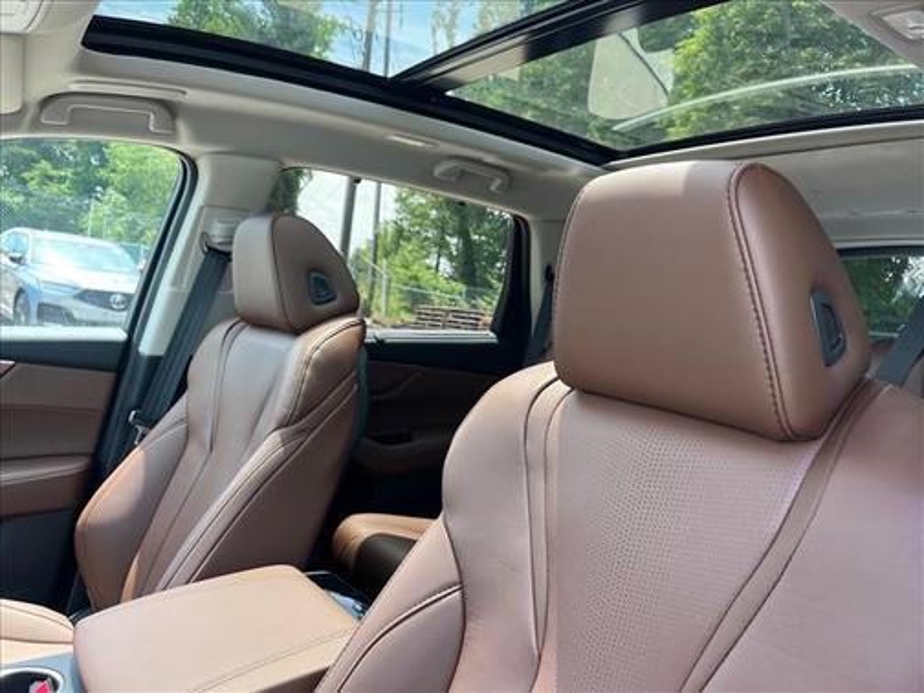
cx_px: 462
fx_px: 694
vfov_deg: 53.1
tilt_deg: -1.6
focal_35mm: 26
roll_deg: -5.5
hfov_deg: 67.3
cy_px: 346
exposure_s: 1/161
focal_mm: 5.1
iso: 64
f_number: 1.6
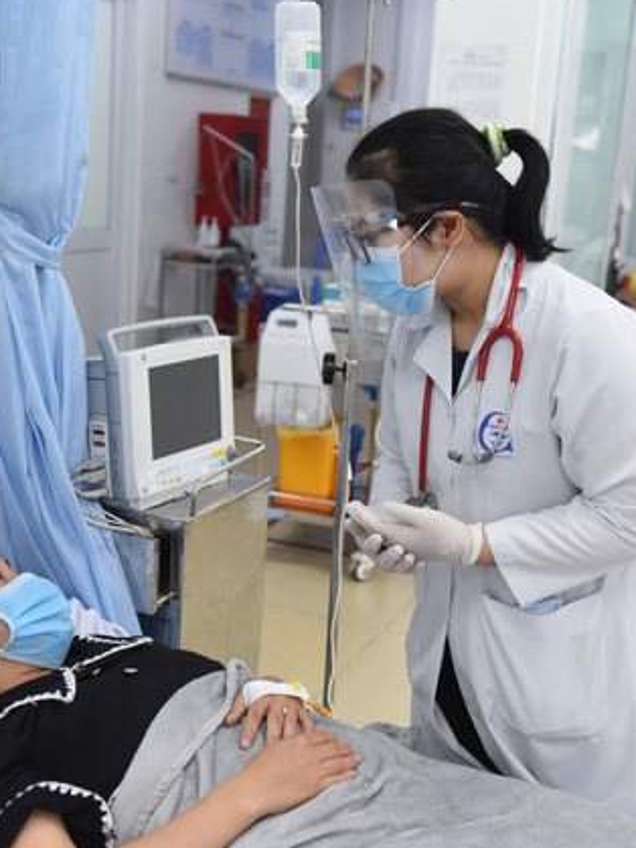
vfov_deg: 38.2
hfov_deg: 29.1
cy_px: 420
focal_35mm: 50
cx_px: 332
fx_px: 1225
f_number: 3.5
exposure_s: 1/320
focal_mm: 34
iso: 1600
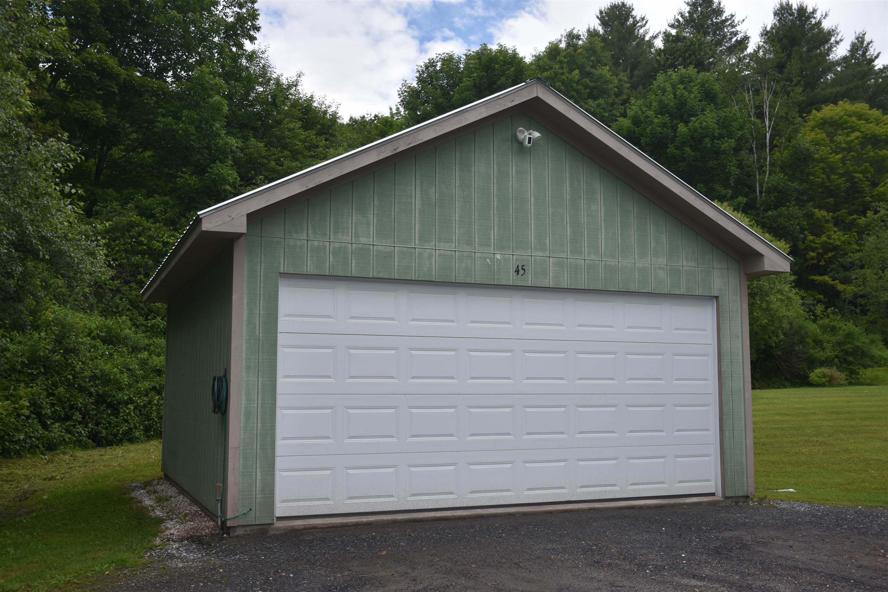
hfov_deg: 53.1
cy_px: 296
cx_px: 444
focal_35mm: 36
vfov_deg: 36.9
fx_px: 888
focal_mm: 24
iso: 100
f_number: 5
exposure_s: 1/250
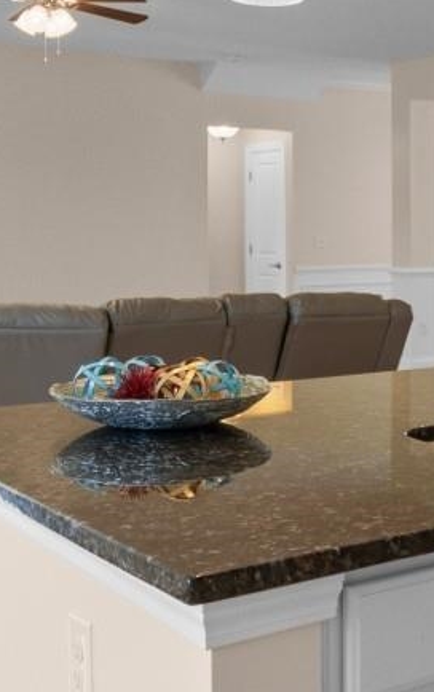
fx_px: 1077
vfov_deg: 35.2
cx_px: 442
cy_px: 217
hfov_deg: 21.9
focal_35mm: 57
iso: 100
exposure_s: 1/2
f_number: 4.5
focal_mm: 10
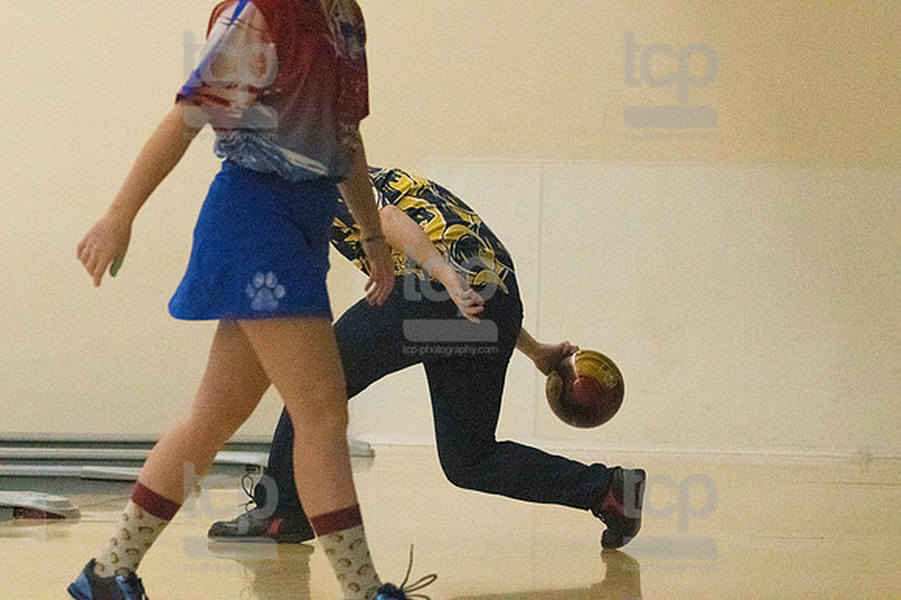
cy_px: 300
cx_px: 450
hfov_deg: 11.4
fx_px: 4502
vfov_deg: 7.6
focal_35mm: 180
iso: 10000
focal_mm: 120
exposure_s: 1/1250
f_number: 4.5
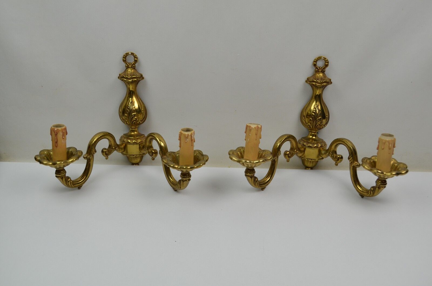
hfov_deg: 49.6
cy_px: 143
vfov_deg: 34.1
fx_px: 467
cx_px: 216
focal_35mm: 39
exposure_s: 1/125
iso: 400
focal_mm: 26
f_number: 5.6
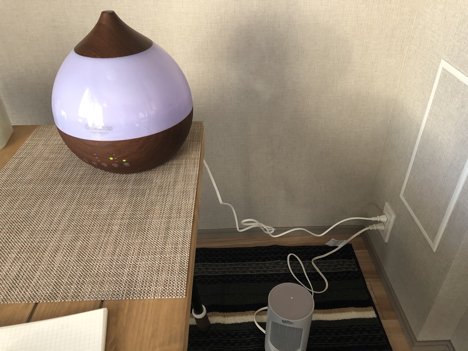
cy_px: 176
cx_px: 234
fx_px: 379
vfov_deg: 49.7
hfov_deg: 63.4
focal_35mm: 28
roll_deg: +0.3
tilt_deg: -35.8
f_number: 1.8
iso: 64
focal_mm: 3.99
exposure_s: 1/15
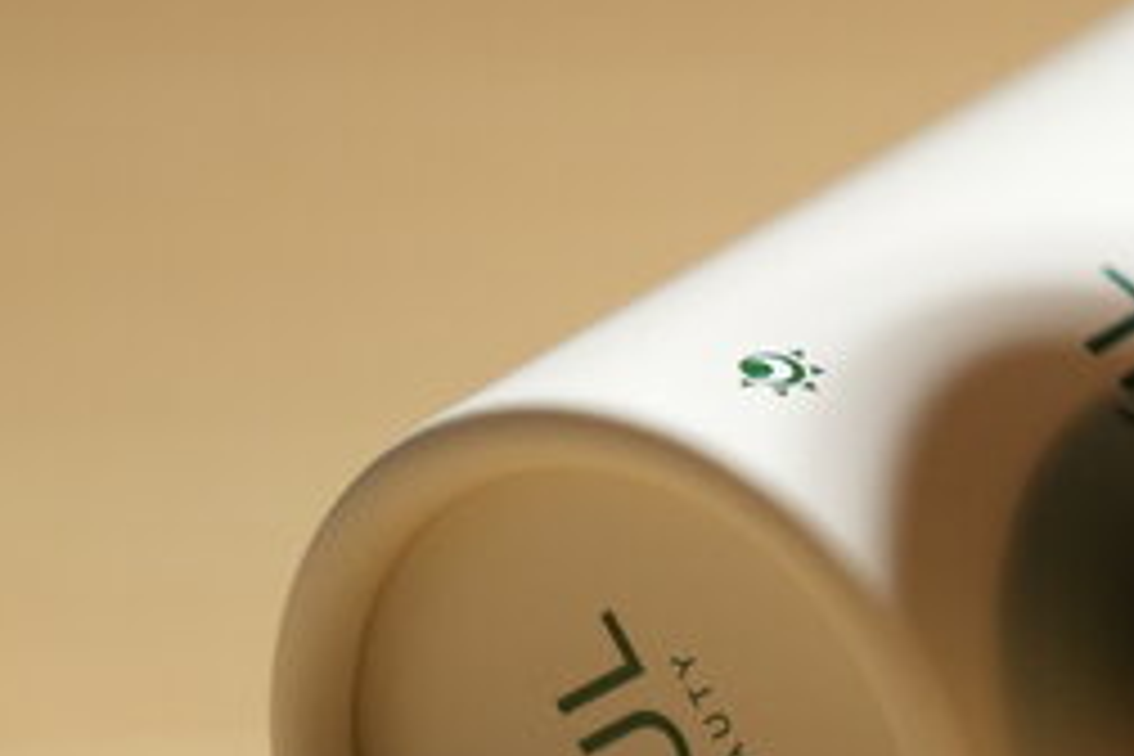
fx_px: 28001
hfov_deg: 2.3
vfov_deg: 1.5
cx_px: 1458
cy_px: -270
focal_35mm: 889
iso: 640
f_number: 2.8
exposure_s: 1/1600
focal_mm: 187
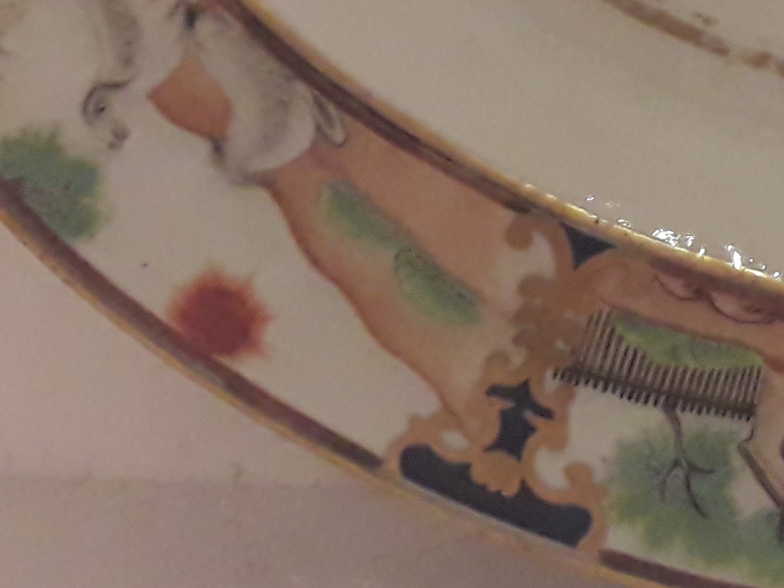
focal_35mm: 116
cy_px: -516
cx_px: 1054
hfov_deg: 16.0
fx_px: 2627
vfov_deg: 11.7
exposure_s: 1/24
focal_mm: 3.7
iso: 200
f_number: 1.9
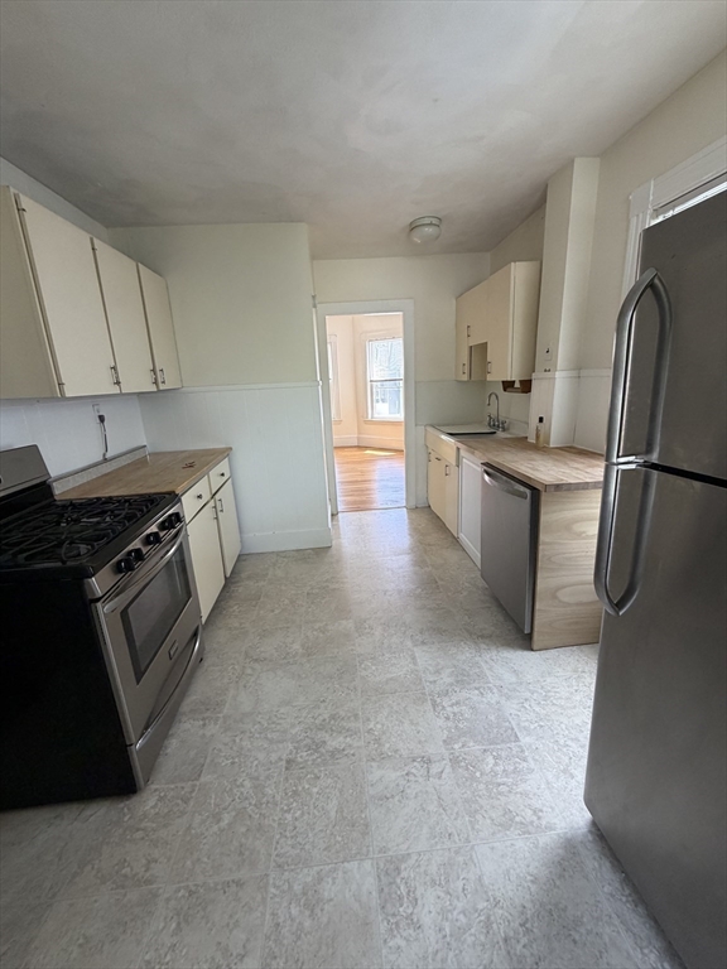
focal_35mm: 14
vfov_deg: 102.1
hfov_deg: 85.7
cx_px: 364
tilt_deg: -14.8
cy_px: 484
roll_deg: +3.3
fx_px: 392
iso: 250
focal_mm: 2.22
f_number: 2.2
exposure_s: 1/121
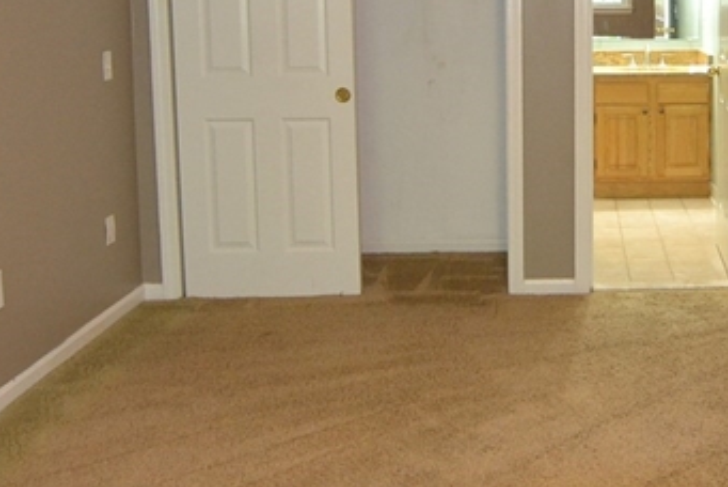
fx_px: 1002
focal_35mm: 50
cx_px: 668
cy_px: 72
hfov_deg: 37.1
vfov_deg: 26.6
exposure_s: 1/60
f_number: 2.8
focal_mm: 11
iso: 1250
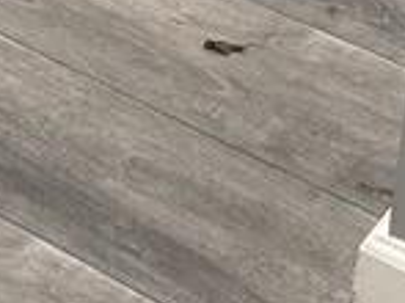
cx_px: -507
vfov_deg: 7.5
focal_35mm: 167
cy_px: -700
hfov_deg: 10.5
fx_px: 1952
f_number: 1.78
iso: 200
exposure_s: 1/60
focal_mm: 6.76
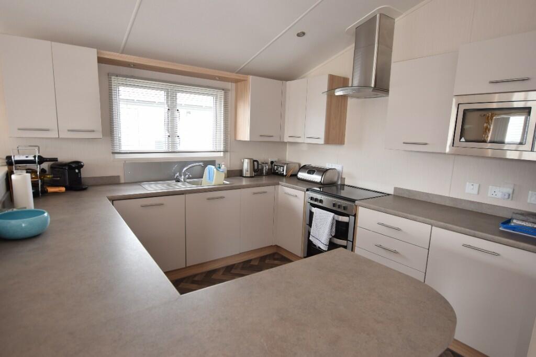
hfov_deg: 85.4
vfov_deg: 63.2
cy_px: 178
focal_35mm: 20
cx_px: 268
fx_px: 290
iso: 200
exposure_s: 1/60
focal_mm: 13
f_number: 4
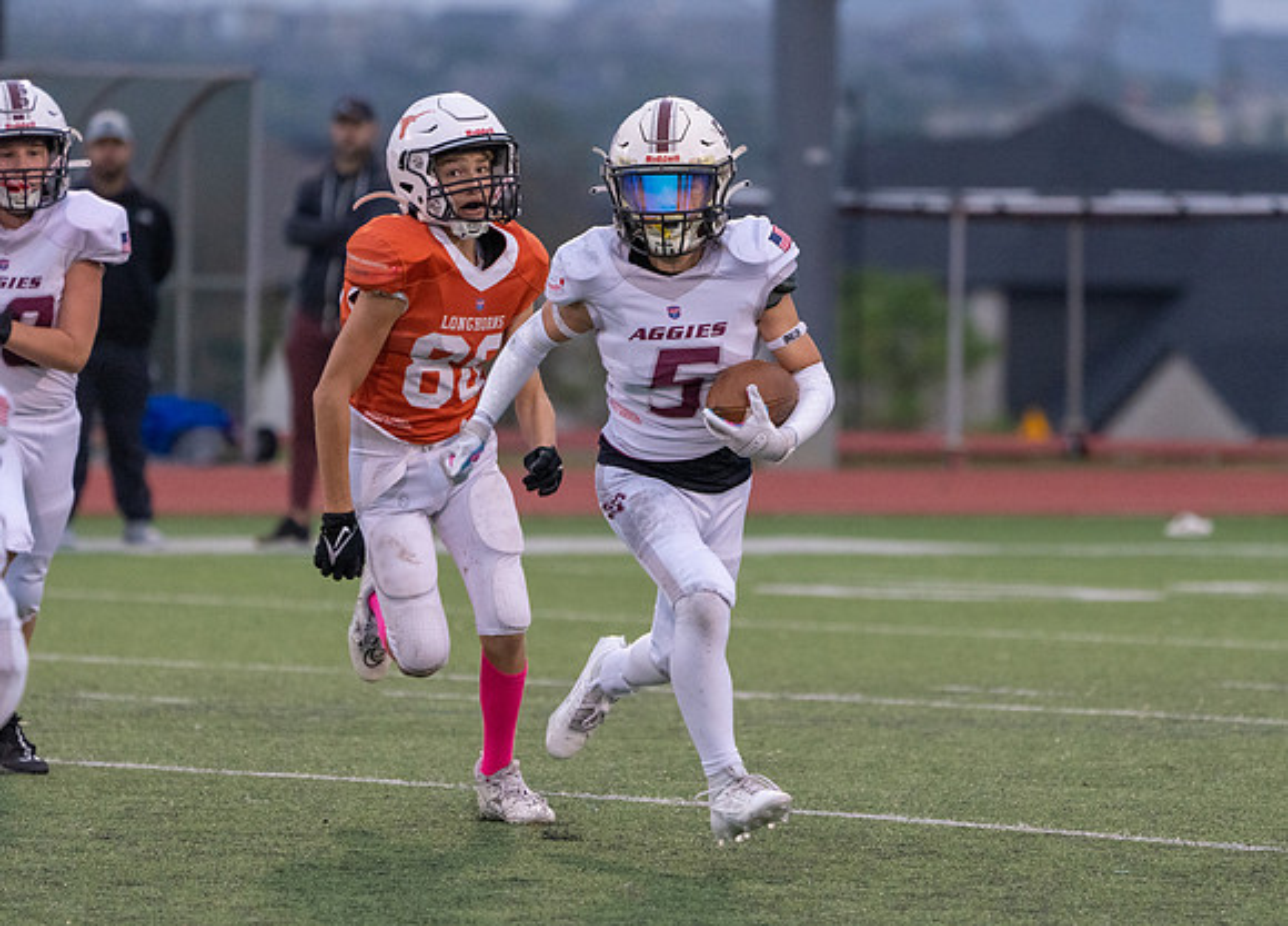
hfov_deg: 5.2
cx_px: 745
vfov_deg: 3.8
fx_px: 14107
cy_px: 516
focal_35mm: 385
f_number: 5.6
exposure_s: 1/1000
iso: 4000
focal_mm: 303
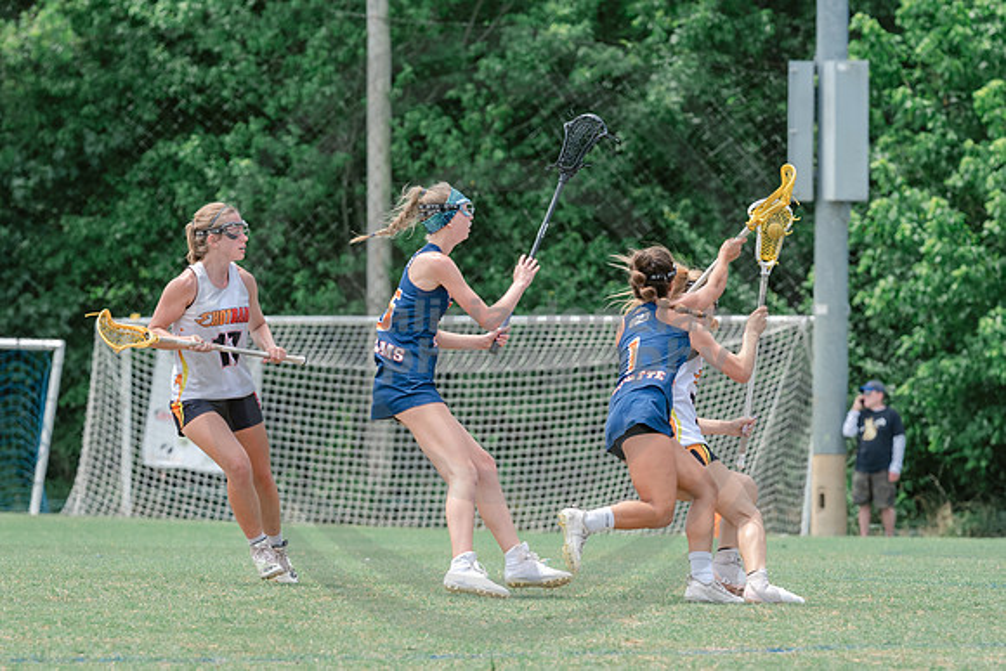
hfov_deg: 5.4
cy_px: 505
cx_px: 485
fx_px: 10681
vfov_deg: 3.6
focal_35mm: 382
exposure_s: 1/1250
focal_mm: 200
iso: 400
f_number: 4.5
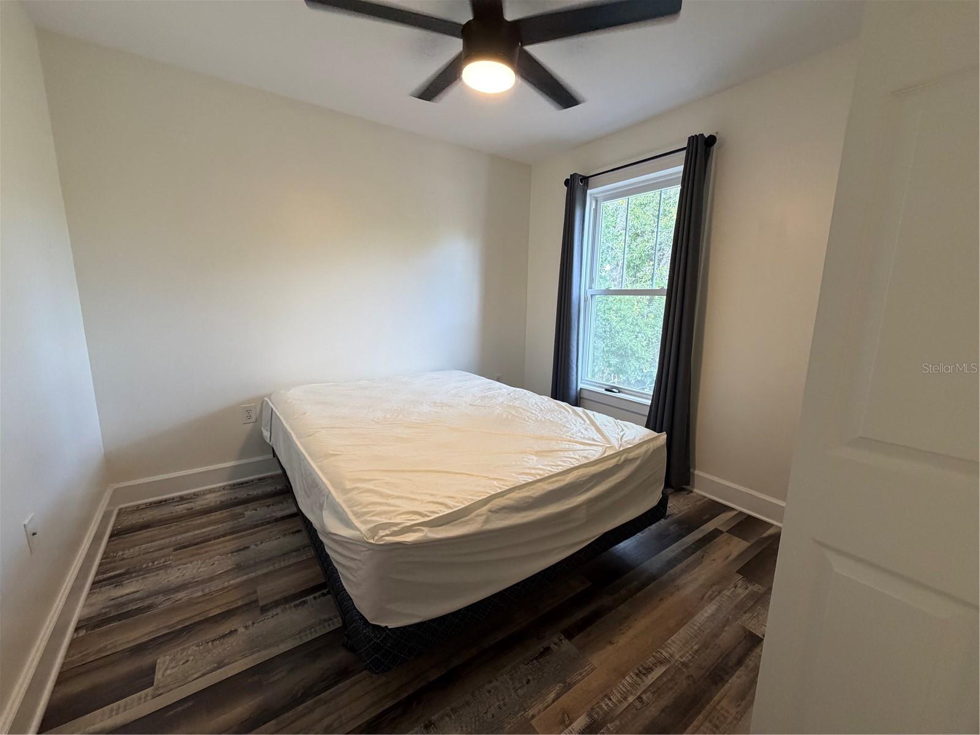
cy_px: 368
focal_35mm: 14
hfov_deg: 102.1
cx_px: 490
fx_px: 396
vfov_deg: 85.7
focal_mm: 2.22
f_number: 2.2
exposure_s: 1/120
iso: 320
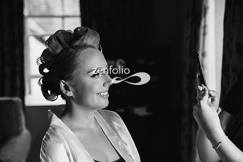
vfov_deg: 21.9
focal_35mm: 62
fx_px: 419
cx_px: 122
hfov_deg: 32.4
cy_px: 81
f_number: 3.5
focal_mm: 62
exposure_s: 1/400
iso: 800
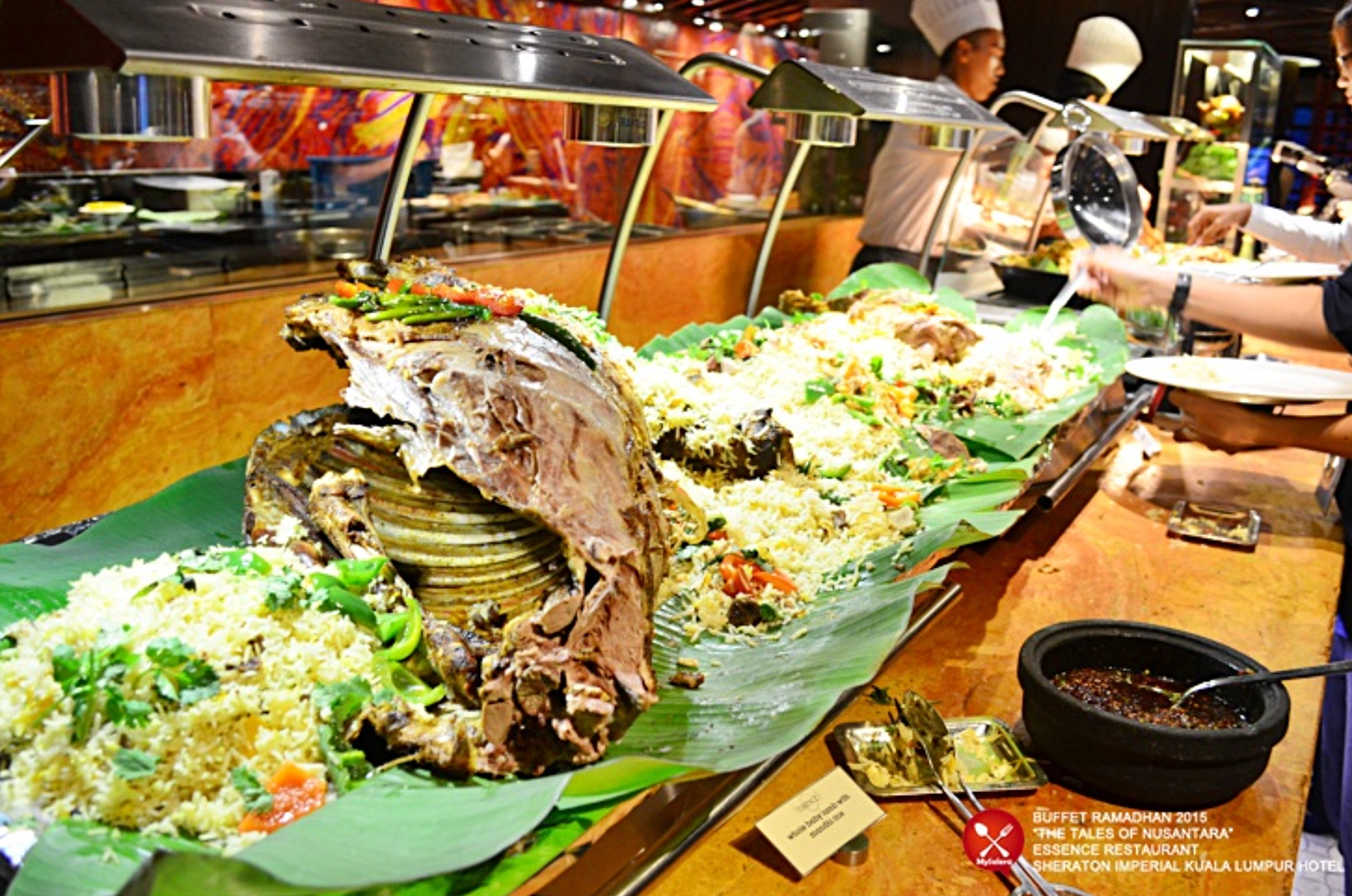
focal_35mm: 31
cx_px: 665
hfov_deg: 60.4
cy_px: 437
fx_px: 1162
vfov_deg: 42.2
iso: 800
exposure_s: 1/20
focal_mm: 20
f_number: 5
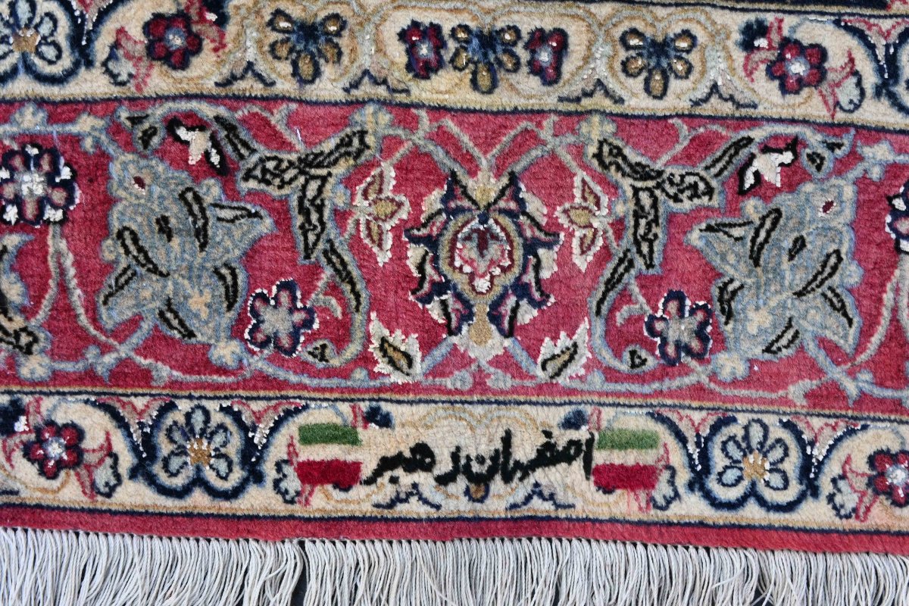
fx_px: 1894
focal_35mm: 75
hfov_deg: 27.0
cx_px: 454
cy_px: 303
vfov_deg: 18.2
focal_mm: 50
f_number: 6.3
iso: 400
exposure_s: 1/125
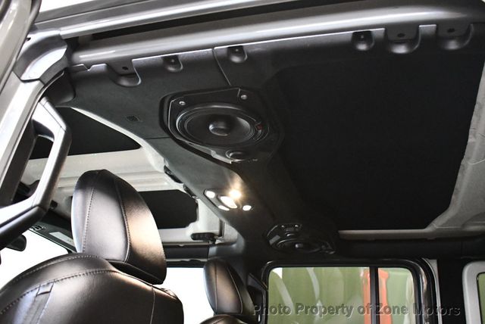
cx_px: 242
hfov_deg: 53.1
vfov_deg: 36.9
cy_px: 162
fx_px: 485
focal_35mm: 36
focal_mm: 18
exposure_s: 1/60
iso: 7200
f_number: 3.5
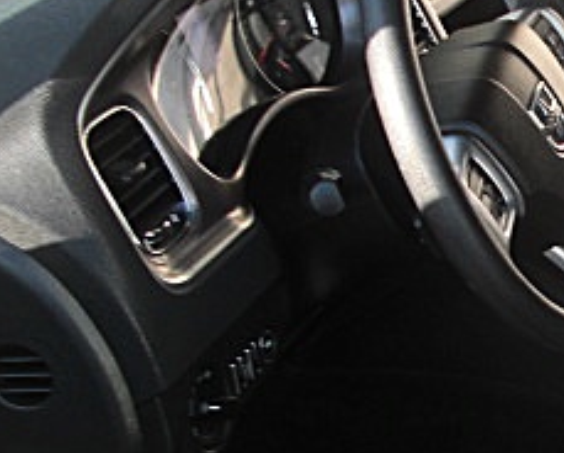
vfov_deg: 15.7
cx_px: 778
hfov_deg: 18.0
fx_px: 1639
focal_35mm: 98
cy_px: 318
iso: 50
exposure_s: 1/80
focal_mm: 6.3
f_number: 2.8
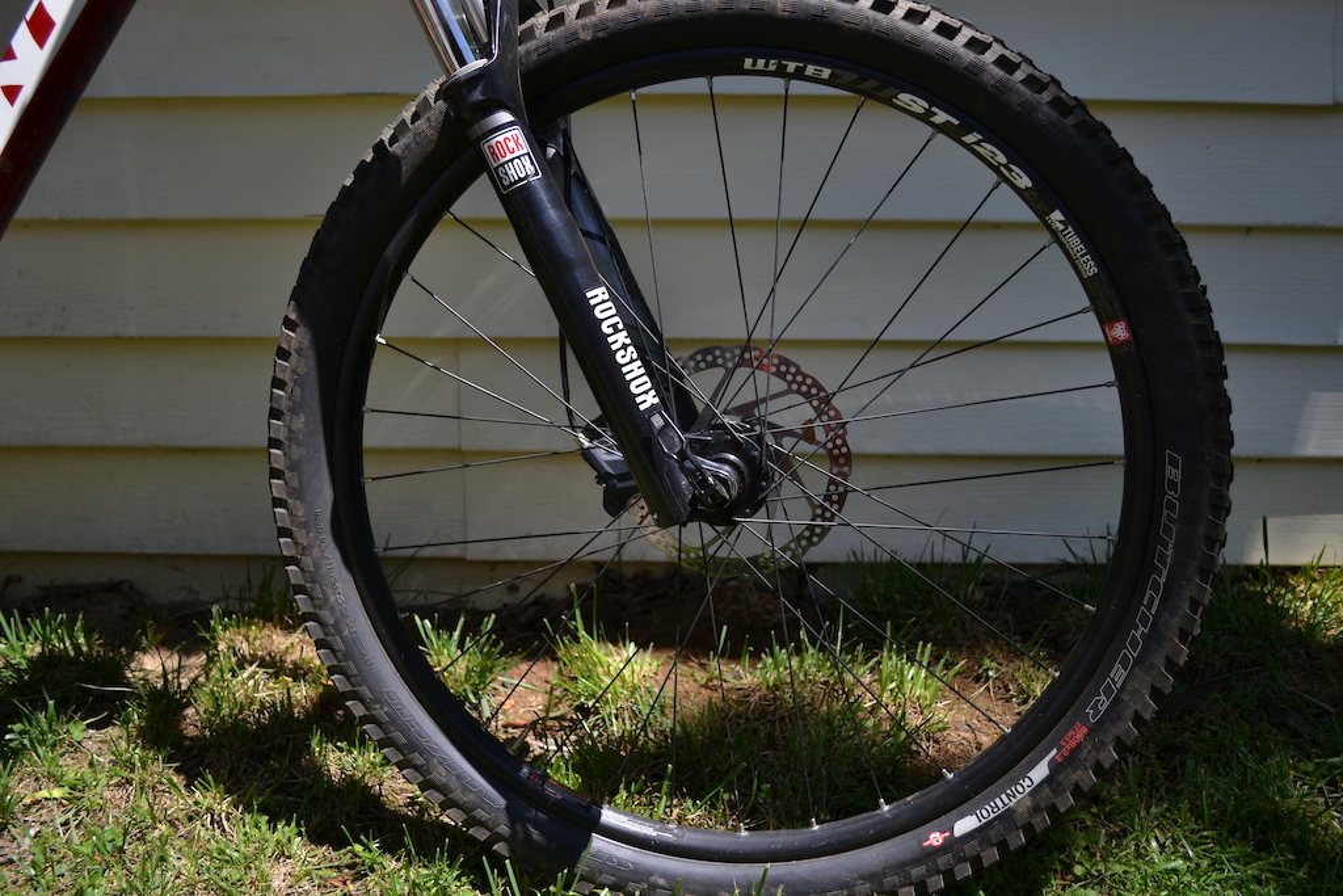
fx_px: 1231
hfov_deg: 57.2
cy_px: 448
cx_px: 672
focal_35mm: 33
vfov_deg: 40.0
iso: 100
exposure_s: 1/640
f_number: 3.8
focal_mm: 22
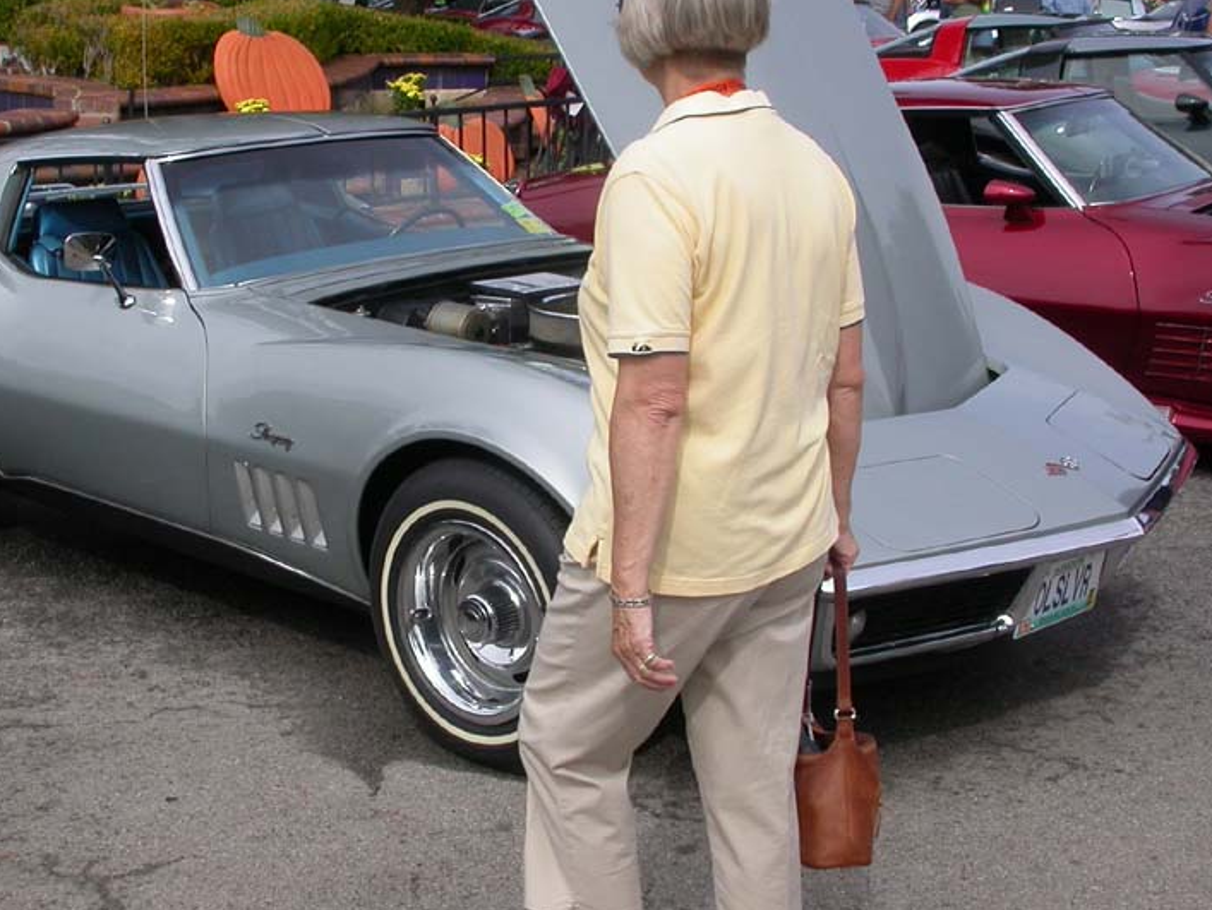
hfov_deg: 34.7
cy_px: 398
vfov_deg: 26.6
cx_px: 456
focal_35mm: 55
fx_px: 1927
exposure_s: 1/352
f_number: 6.7
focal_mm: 7.85
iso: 100
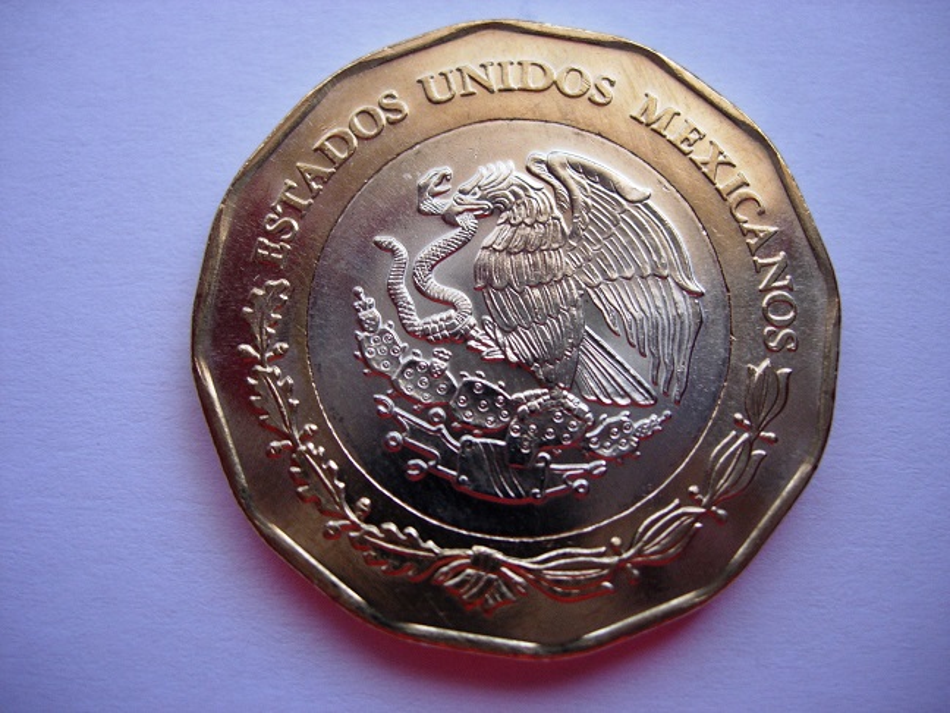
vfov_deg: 37.7
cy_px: 356
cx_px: 475
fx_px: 1043
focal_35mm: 38
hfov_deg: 49.0
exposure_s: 1/32
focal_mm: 7.8
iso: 86
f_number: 2.8
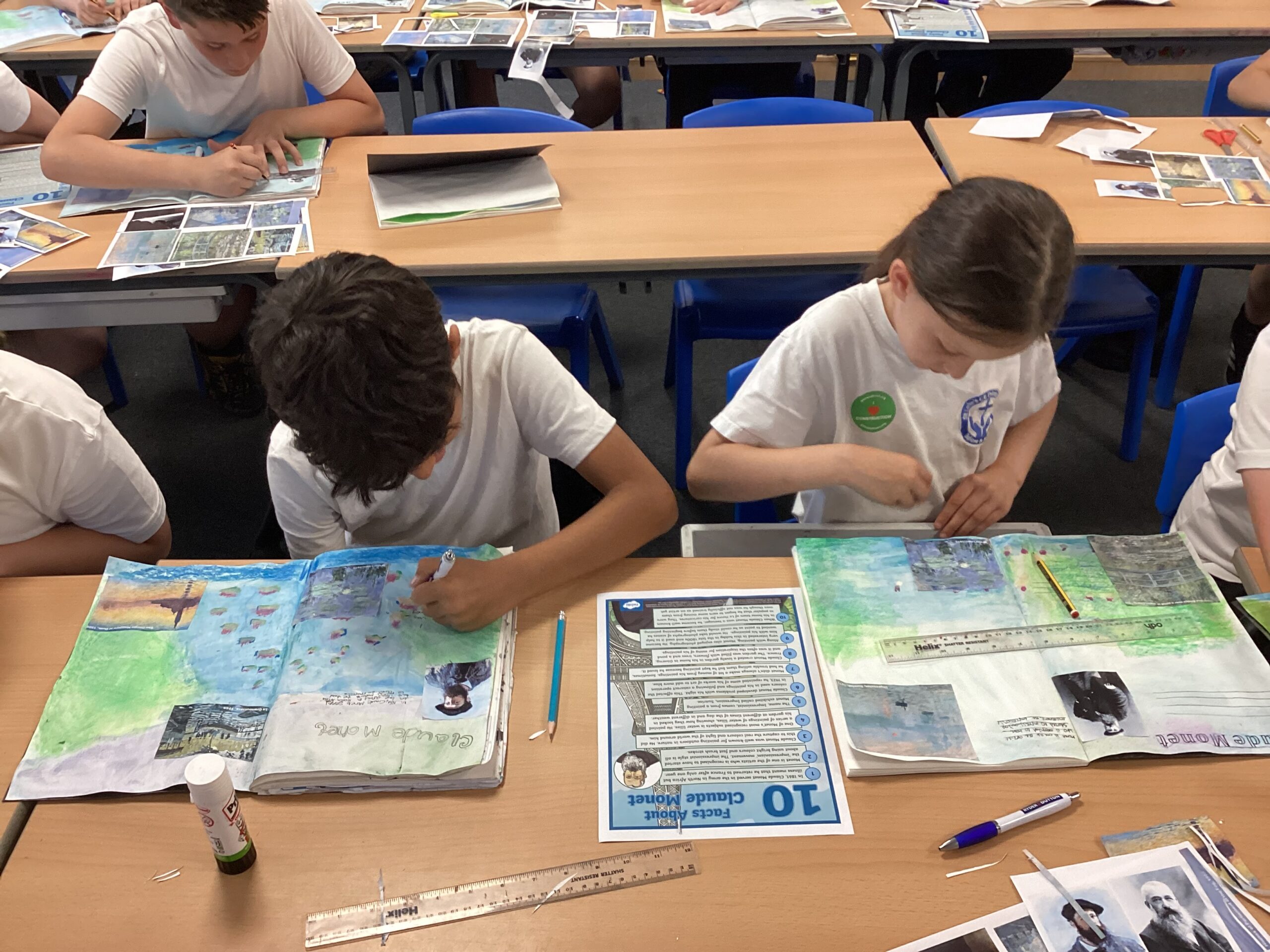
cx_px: 635
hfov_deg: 58.4
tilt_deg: -37.7
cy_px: 476
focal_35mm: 31
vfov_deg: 45.4
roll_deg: +0.1
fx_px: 1137
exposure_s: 1/50
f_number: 2.4
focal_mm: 3.3
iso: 125
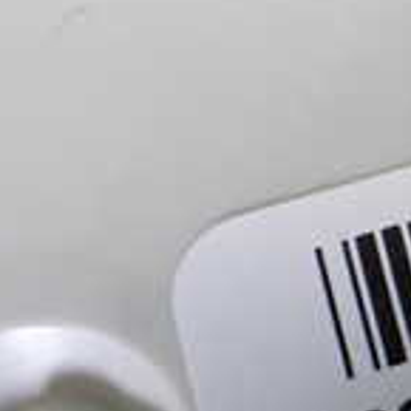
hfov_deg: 13.8
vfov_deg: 15.8
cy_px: 255
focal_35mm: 110
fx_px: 1478
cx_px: 777
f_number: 2.3
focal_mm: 5.4
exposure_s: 1/125
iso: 500
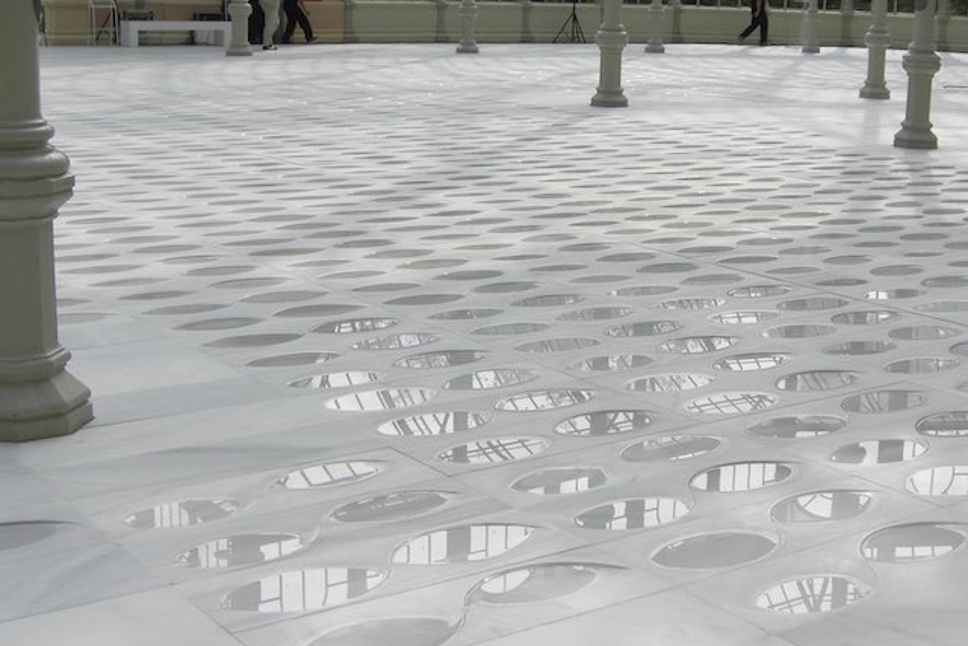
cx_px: 582
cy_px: 269
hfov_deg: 35.5
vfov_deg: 24.2
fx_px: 1506
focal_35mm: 56
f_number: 4
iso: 80
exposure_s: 1/400
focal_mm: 7.9
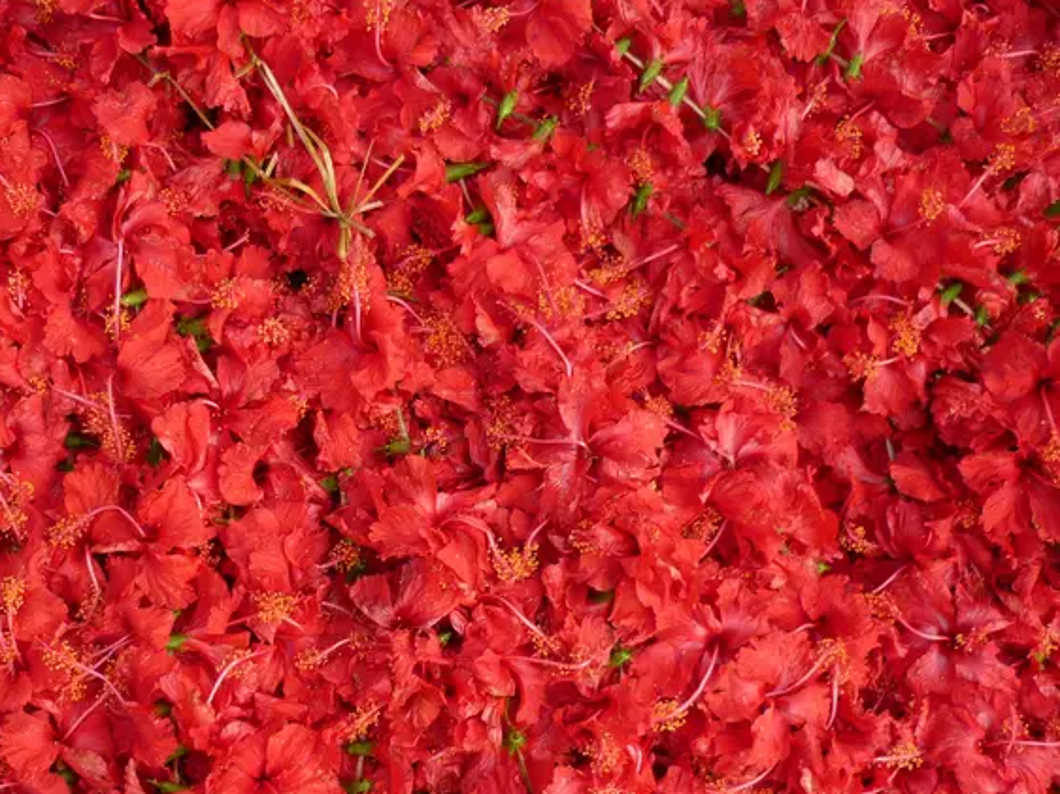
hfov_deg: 39.9
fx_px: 1439
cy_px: 513
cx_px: 351
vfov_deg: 30.7
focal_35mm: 47
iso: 100
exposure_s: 1/100
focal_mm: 5.5
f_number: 2.8
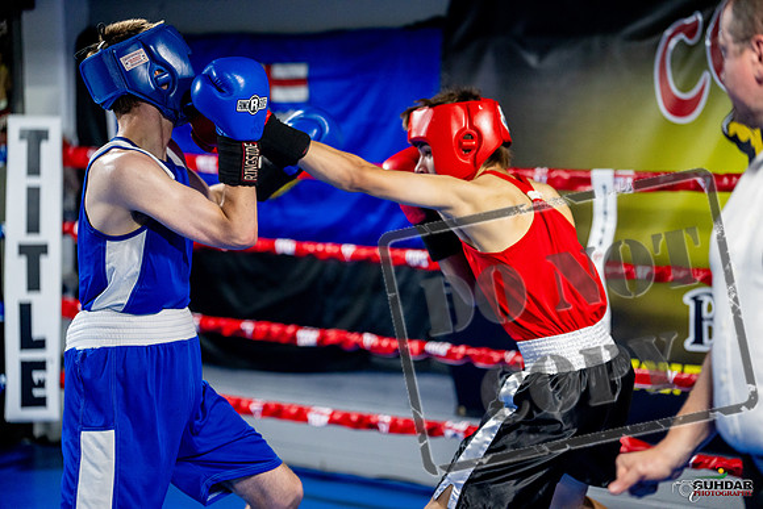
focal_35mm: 88
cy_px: 254
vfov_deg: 15.5
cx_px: 382
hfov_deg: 23.1
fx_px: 1865
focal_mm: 88
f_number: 2
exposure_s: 1/1000
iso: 4000
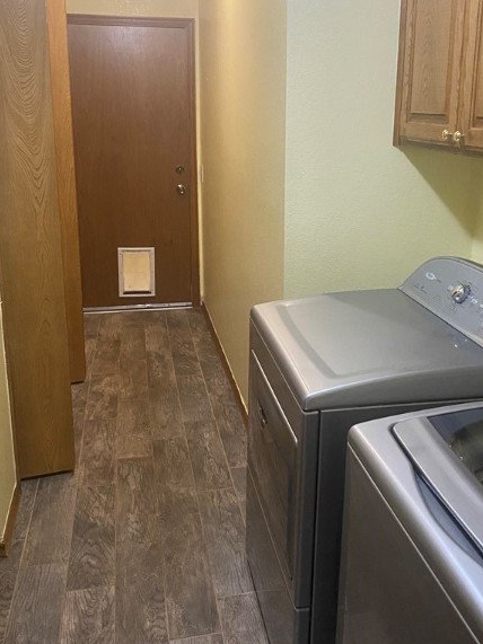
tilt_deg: -14.7
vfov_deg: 52.5
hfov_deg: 40.6
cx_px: 279
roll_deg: -1.4
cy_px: 279
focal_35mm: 35
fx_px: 651
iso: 500
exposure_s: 1/60
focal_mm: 4.25
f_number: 1.8
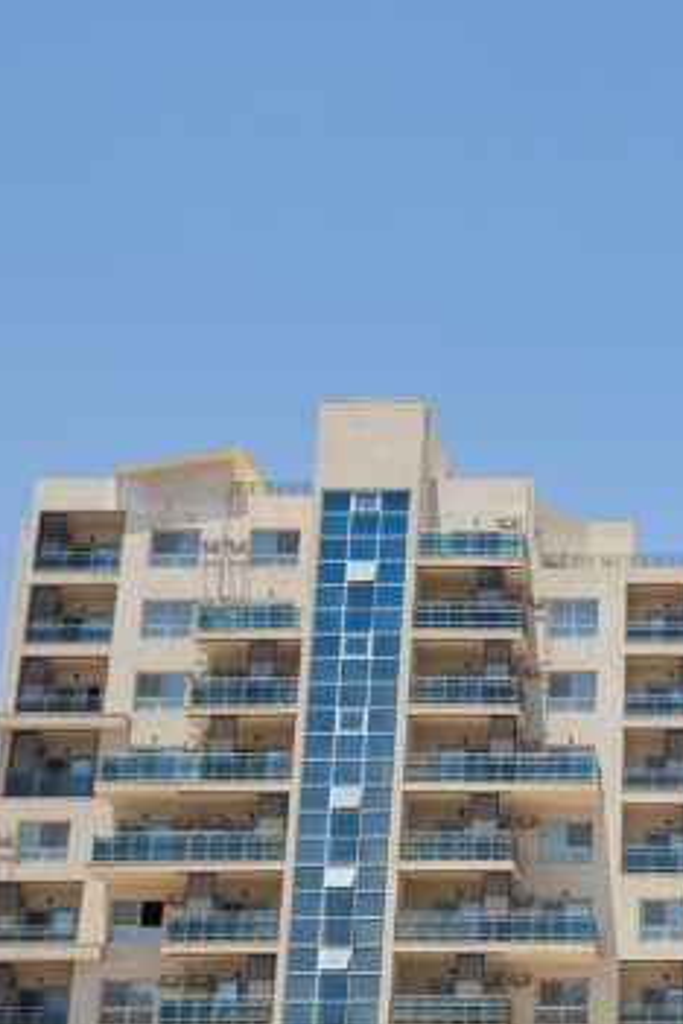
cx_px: 721
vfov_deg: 28.7
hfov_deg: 18.8
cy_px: 643
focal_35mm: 70
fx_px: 1992
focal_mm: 24
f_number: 5
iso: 64
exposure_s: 1/500
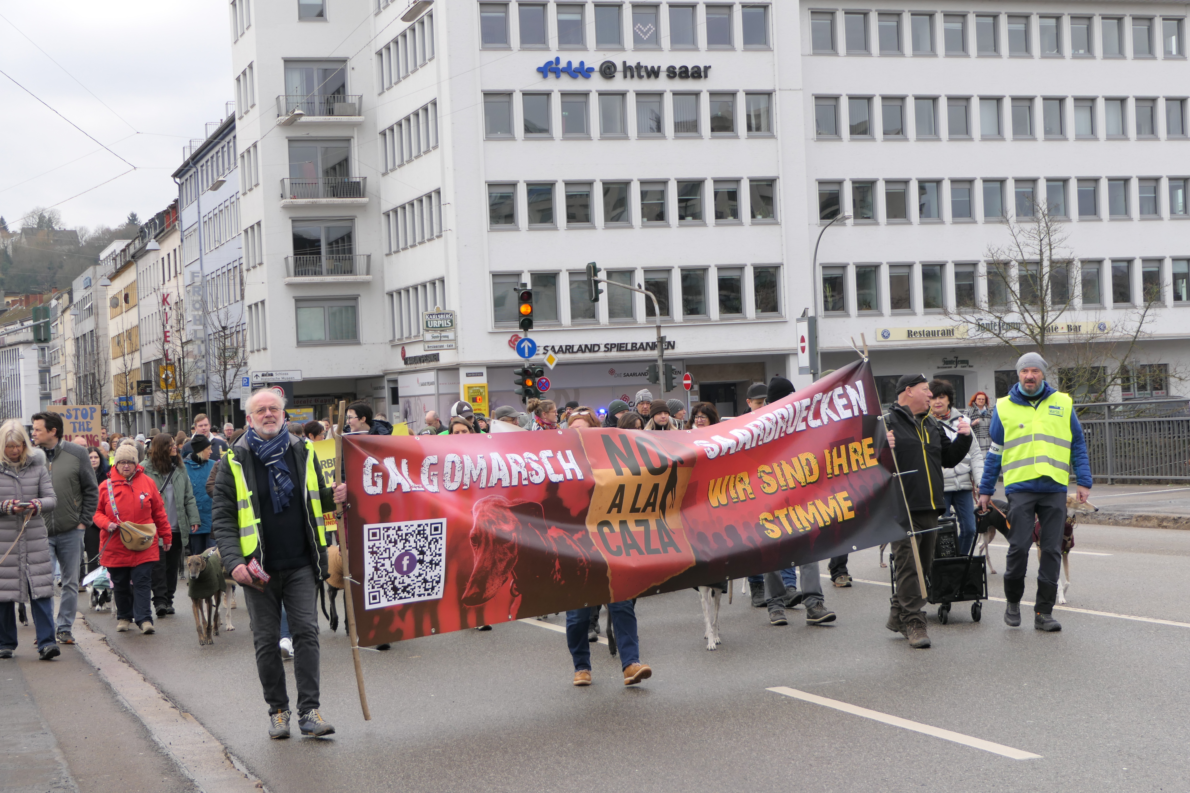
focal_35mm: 65
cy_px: 396
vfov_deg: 20.9
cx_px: 595
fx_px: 2148
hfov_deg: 31.0
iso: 125
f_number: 4
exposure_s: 1/250
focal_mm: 23.8
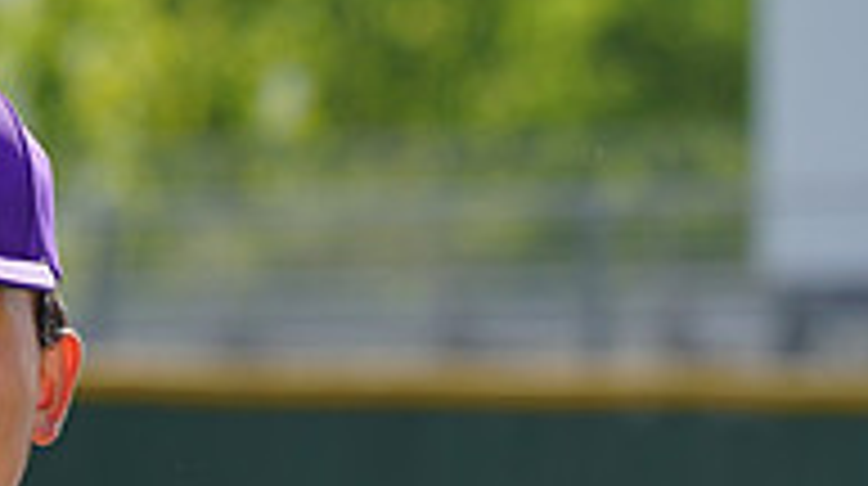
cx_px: -175
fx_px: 15562
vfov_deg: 1.8
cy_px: 752
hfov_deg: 3.2
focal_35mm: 677
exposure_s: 1/250
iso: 100
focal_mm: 215
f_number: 8
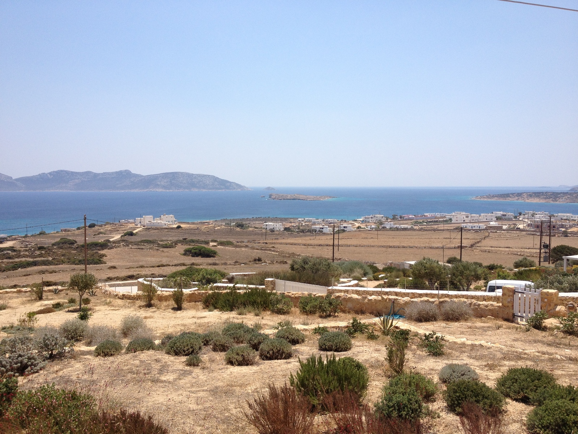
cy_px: 217
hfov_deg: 52.6
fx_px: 584
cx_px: 289
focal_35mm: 35
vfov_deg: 40.7
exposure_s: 1/2404
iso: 50
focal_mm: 4.28
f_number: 2.4
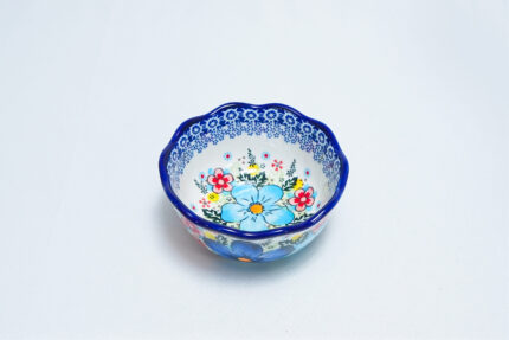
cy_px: 170
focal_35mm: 52
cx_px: 254
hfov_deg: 38.2
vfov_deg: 26.0
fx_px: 735
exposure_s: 1/160
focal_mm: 35
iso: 2500
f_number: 9
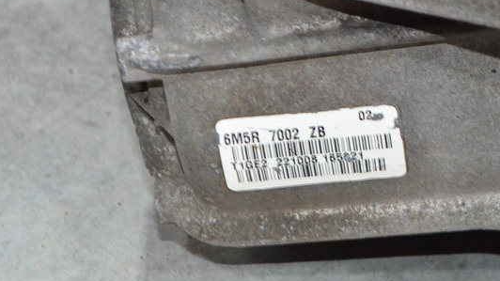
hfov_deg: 12.9
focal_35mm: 166
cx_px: 342
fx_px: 2200
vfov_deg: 7.3
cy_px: 175
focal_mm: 55
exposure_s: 1/60
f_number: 5.6
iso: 3200
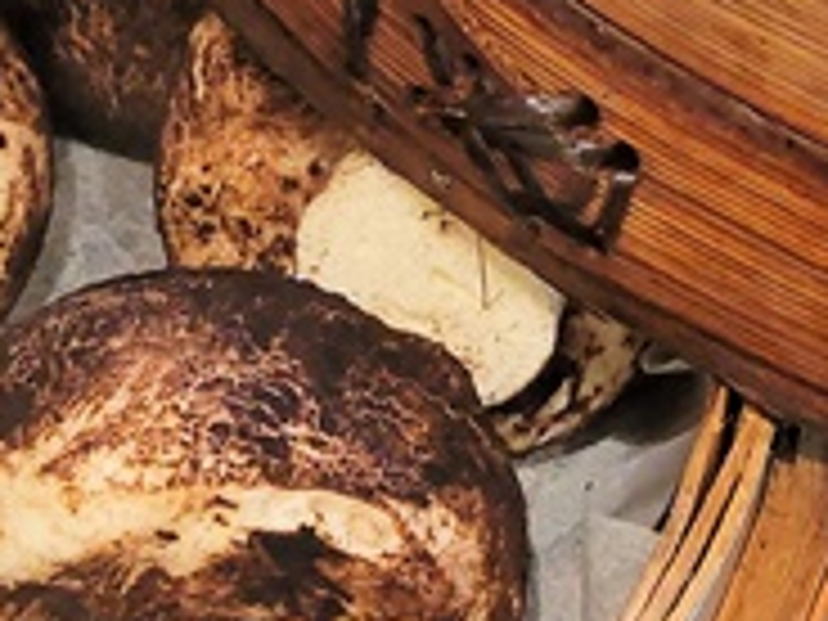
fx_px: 3373
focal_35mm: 141
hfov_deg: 14.0
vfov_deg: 10.5
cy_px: 99
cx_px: 288
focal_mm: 5.4
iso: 250
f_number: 1.8
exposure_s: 1/60
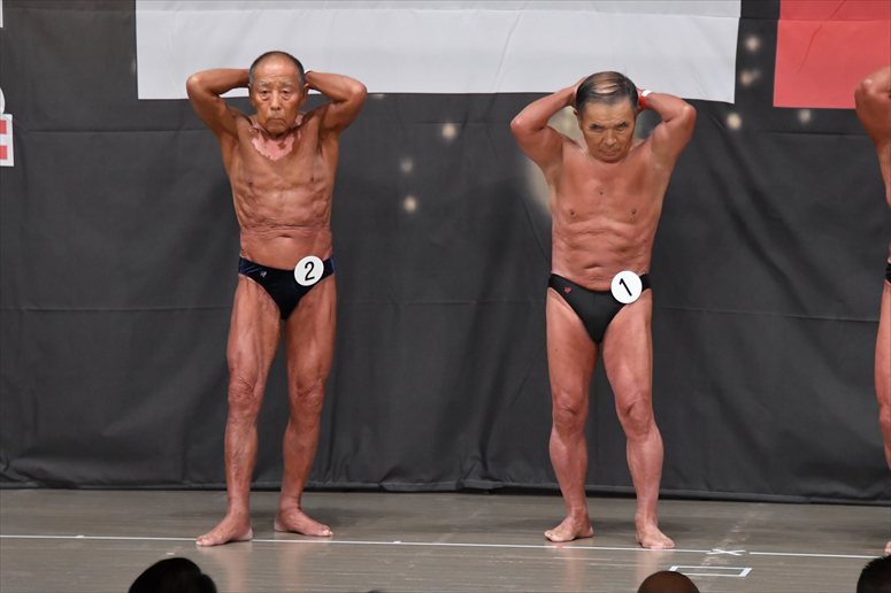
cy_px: 296
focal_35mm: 255
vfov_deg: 5.4
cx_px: 446
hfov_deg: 8.1
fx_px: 6308
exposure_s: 1/400
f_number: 5.6
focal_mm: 170
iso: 5000
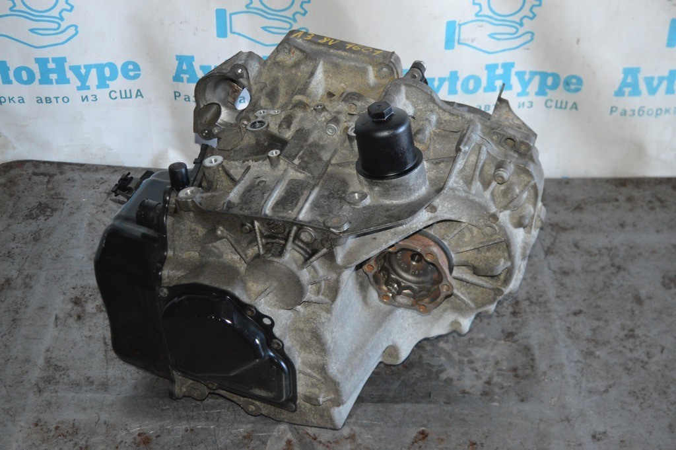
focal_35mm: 57
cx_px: 338
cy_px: 225
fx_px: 1069
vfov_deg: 23.7
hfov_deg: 35.1
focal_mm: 38
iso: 2500
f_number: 4.8
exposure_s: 1/60
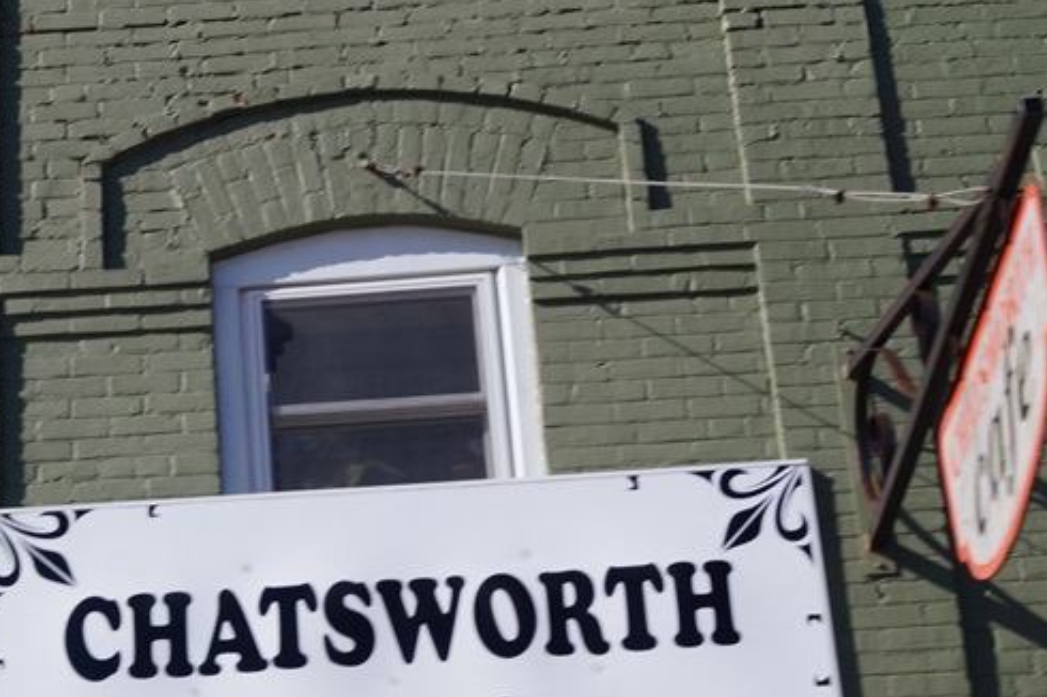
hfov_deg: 21.3
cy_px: 573
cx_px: 145
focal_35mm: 94
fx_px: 2732
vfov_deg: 14.4
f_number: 11
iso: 100
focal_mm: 30
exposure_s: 1/200
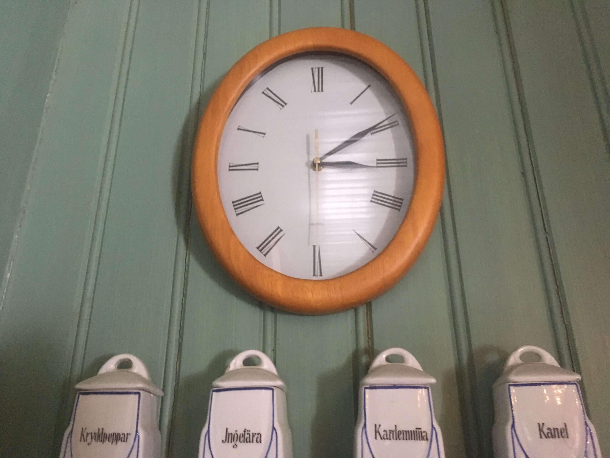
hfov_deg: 61.7
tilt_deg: +24.3
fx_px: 511
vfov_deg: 48.2
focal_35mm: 29
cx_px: 305
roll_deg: -1.0
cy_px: 229
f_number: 2.2
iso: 250
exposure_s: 1/17
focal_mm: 4.15
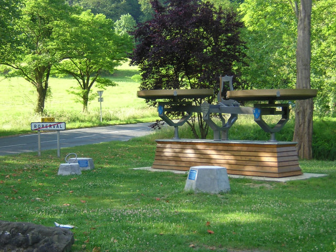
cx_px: 168
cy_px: 126
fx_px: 641
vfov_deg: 22.3
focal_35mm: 66
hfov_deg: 29.4
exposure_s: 1/91.9
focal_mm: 8.6
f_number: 3.5
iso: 100
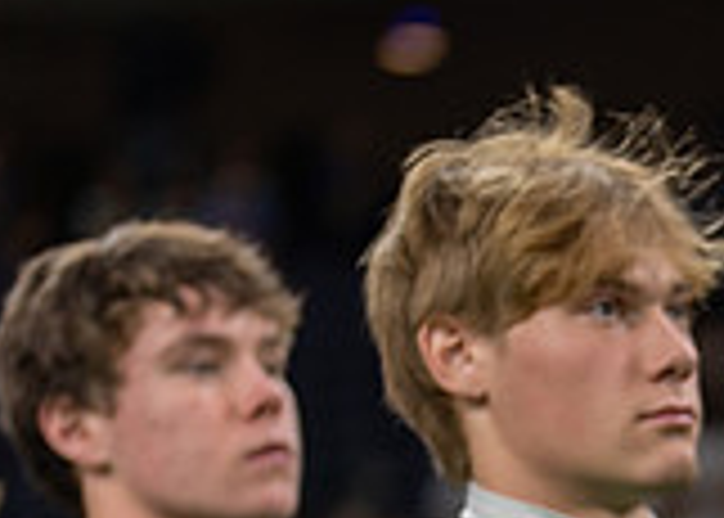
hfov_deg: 10.3
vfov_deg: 7.4
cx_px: 1025
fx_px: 3886
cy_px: 847
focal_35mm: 189
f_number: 1.2
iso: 160
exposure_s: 1/500
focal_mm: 50
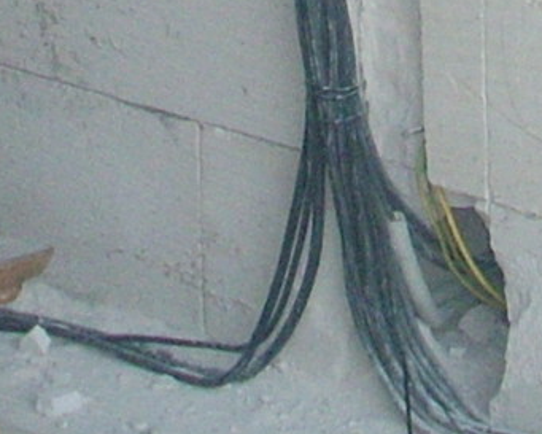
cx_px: 521
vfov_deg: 6.7
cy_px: -680
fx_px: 3482
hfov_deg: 8.9
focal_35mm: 217
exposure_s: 1/30
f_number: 2.8
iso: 200
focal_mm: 6.2
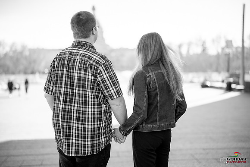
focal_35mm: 50
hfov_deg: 39.6
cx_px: 125
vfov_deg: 27.0
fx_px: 347
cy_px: 84
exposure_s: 1/3200
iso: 200
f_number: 1.2
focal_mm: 50
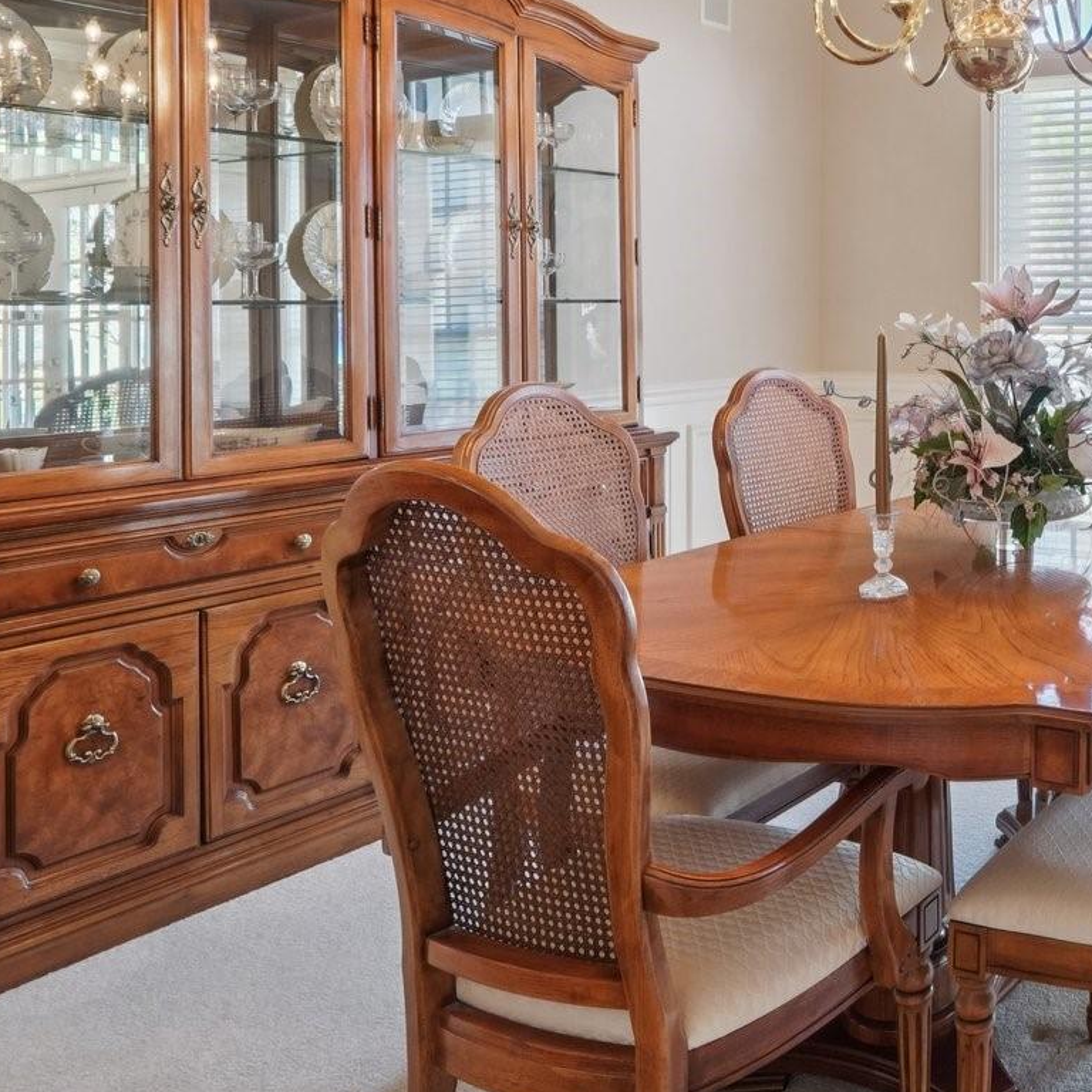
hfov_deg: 39.3
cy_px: 302
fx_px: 1213
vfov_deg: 47.0
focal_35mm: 34
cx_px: 1214
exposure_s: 1/6
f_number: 8
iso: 400
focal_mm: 10
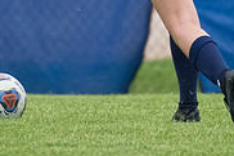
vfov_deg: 0.6
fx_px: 15488
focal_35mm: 2385
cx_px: 122
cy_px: -73
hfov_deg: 0.9
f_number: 5.6
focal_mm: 500
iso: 4000
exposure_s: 1/1600
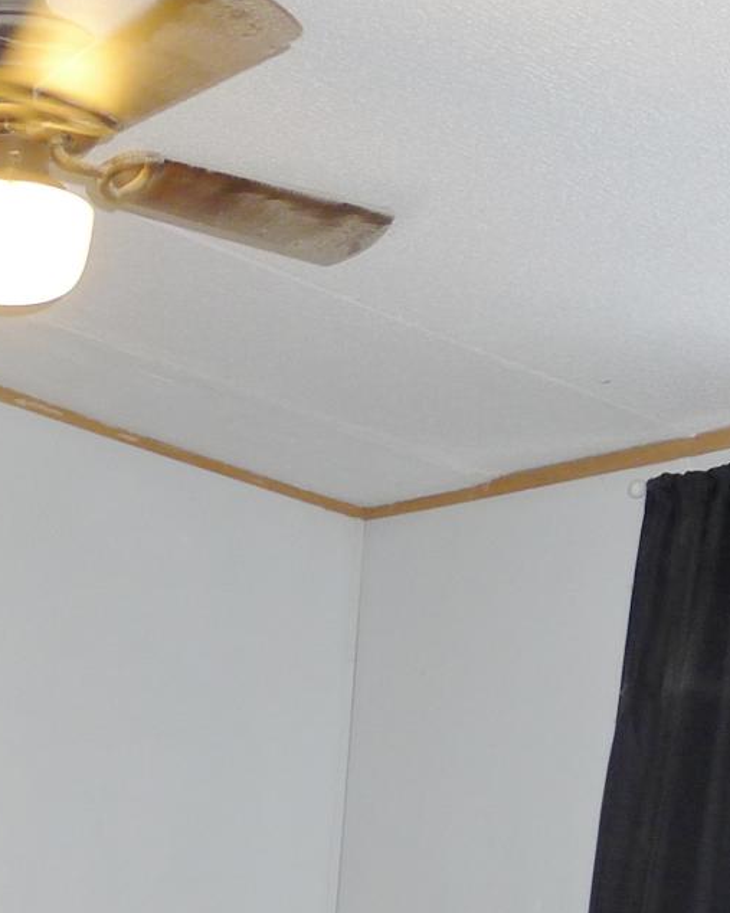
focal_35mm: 71
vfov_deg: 23.1
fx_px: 1918
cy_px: 1251
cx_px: -4
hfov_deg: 20.8
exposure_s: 1/60
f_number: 2
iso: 200
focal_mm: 5.1
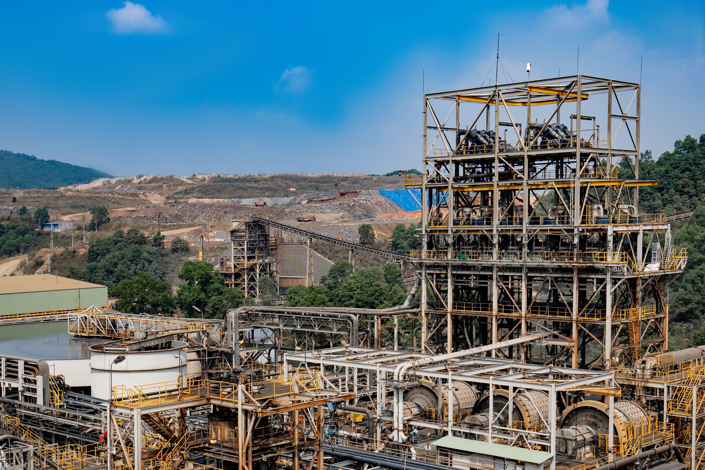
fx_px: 1018
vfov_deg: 26.0
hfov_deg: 38.2
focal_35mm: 52
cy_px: 235
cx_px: 352
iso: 125
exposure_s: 1/200
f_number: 9
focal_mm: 35
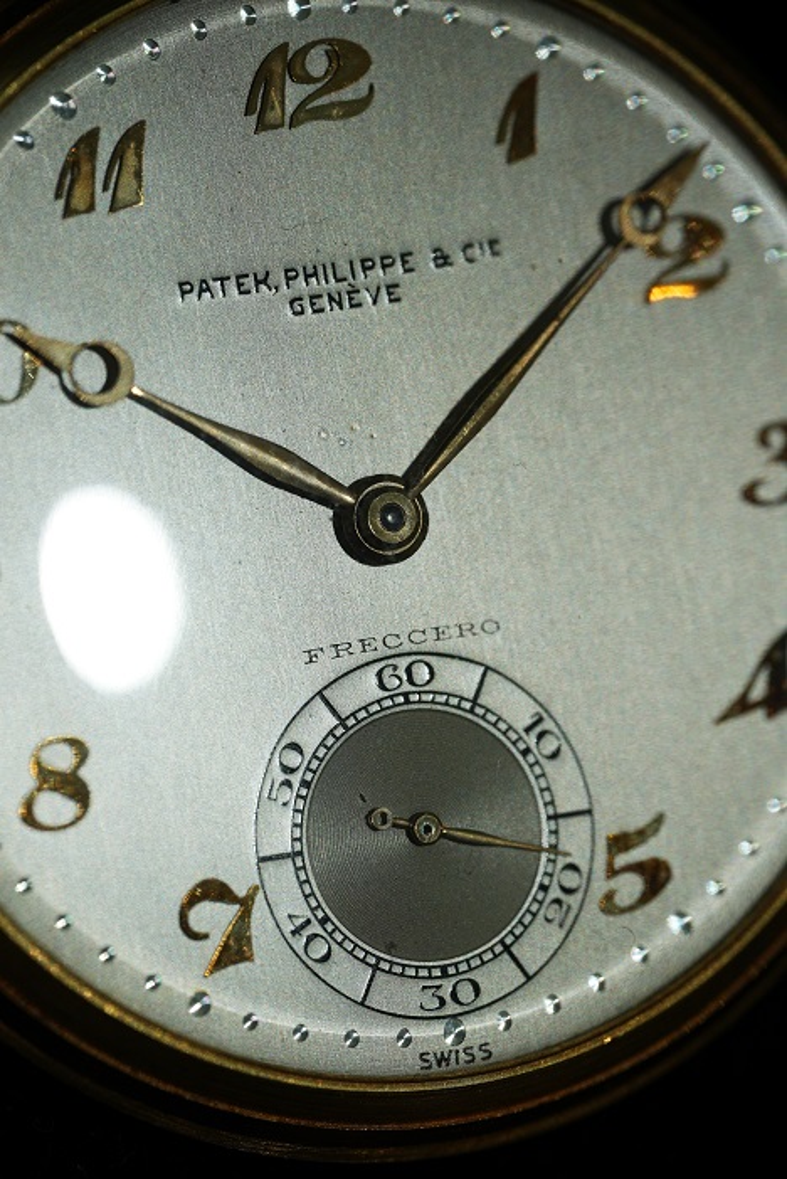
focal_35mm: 105
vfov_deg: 19.4
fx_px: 3439
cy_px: 590
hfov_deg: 13.1
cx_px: 394
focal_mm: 105
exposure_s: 1/250
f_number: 6.3
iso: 1000
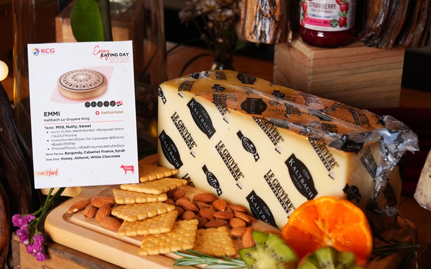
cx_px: 216
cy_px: 132
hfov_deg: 28.6
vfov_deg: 18.1
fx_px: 846
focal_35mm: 72
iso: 1600
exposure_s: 1/160
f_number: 8
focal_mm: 70
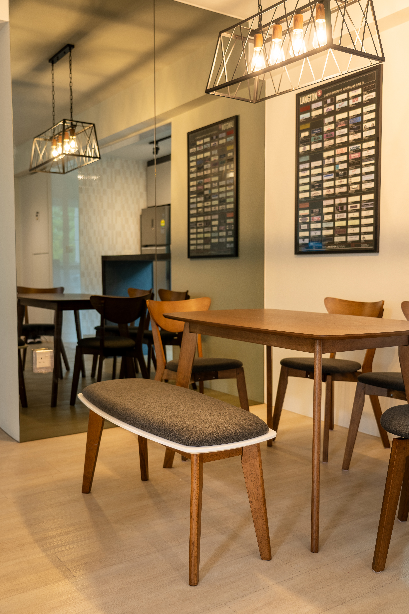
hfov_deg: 38.9
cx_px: 204
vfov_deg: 55.8
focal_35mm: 34
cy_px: 307
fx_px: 579
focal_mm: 34
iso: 100
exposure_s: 1/25
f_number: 4
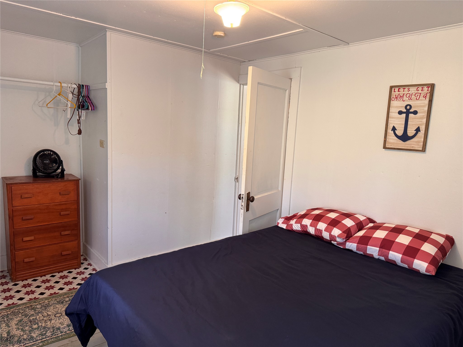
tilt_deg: -9.0
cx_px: 232
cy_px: 174
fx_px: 321
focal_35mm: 24
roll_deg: -3.5
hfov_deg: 71.6
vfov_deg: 56.8
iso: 250
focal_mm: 6.76
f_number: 1.78
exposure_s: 1/60
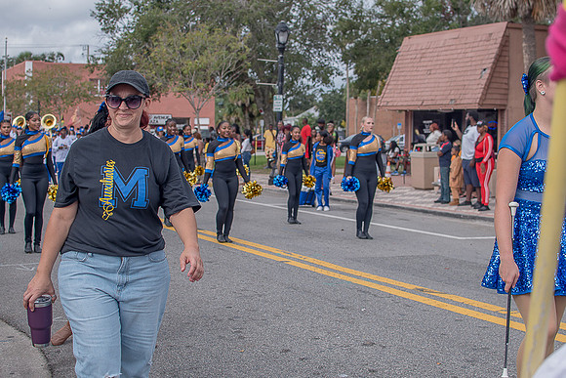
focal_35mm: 52
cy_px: 189
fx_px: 818
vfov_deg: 26.0
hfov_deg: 38.2
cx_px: 283
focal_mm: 35
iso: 100
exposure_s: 1/500
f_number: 4
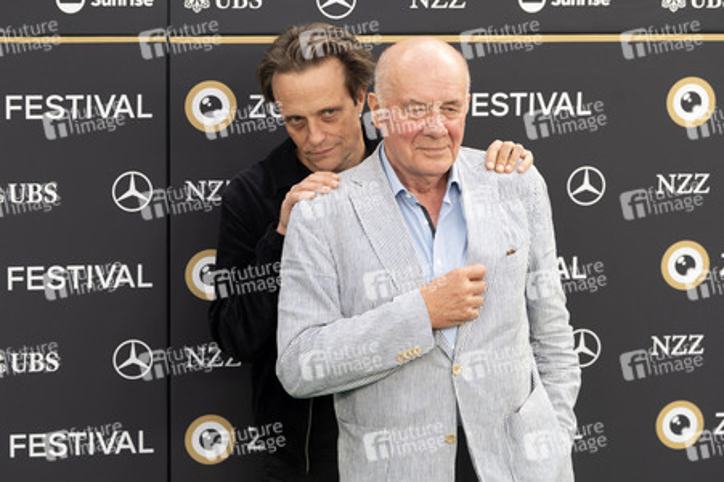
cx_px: 351
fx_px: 2172
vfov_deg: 12.7
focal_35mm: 108
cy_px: 234
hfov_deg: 18.9
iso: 400
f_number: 4.5
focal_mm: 105
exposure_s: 1/200
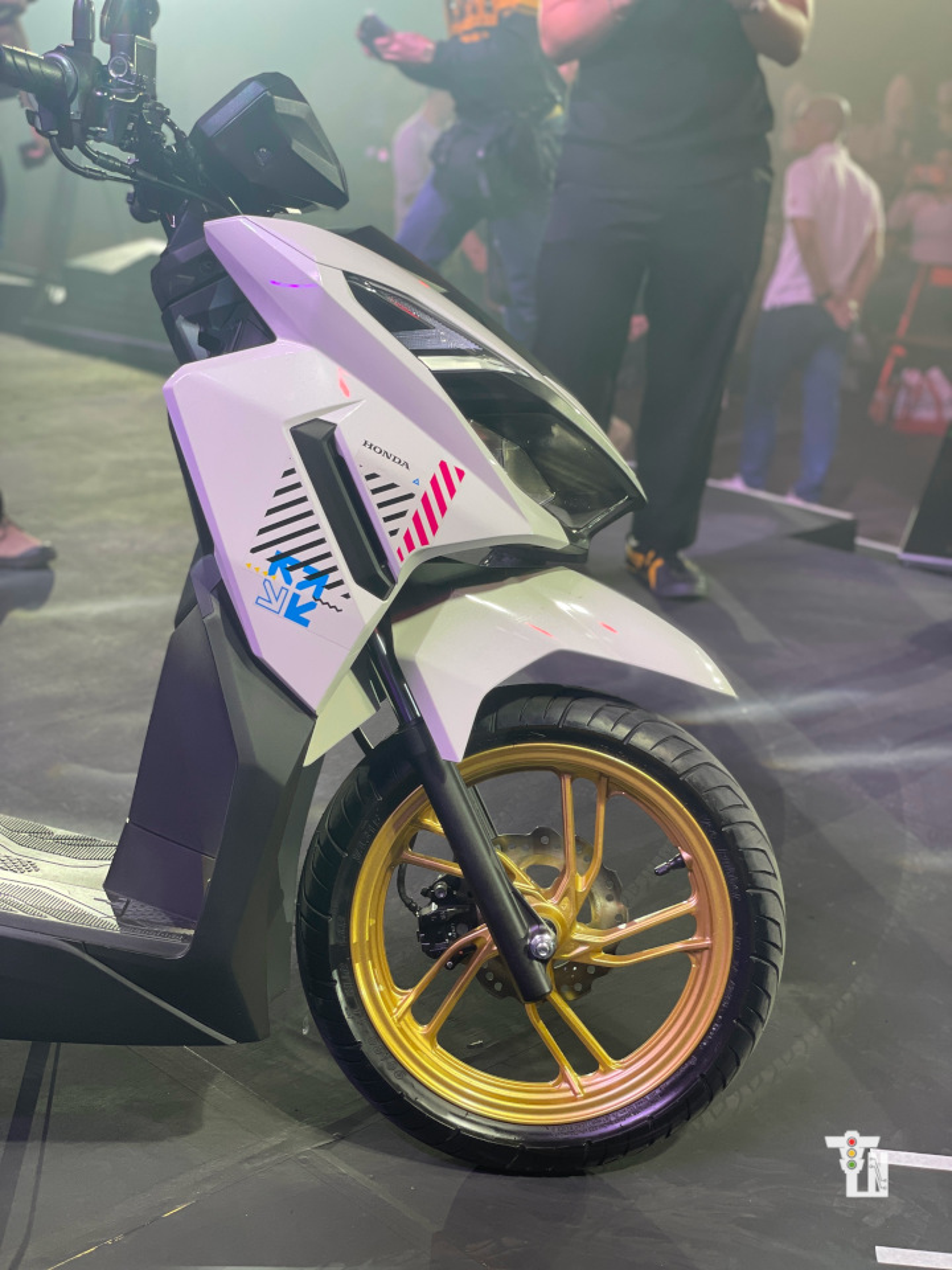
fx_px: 1907
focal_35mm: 52
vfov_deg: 36.8
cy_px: 635
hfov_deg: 28.0
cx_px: 476
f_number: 2
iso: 50
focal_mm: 6
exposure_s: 1/111
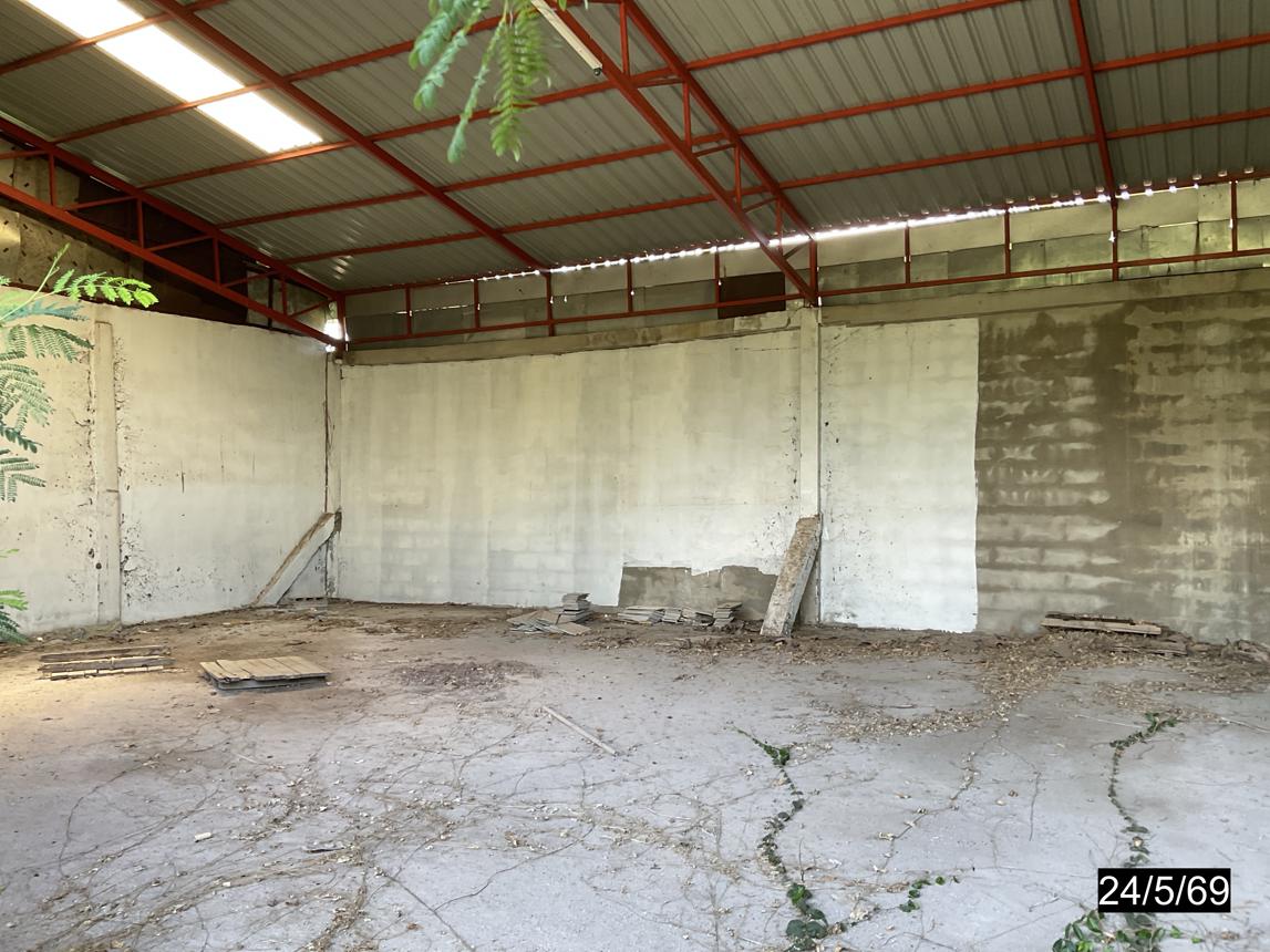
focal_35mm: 29
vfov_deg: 48.2
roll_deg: +0.3
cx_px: 635
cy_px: 476
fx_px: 1064
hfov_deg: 61.7
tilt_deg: +0.0
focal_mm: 3
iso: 32
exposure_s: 1/60
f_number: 1.8
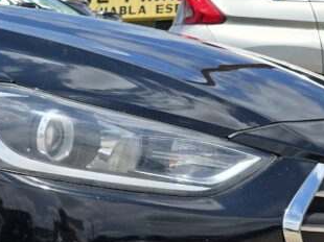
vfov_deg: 19.3
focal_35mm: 76
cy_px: 139
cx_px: -48
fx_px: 711
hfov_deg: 23.8
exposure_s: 1/1145
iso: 12
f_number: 1.7
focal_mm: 6.3
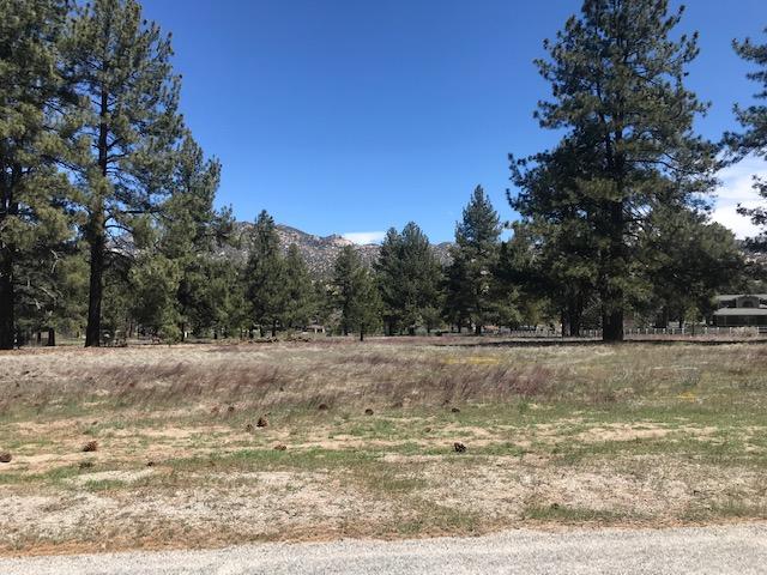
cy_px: 288
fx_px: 620
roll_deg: +1.0
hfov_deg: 63.4
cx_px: 384
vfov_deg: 49.7
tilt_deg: +1.2
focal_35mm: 28
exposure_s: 1/2037
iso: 20
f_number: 1.8
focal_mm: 3.99
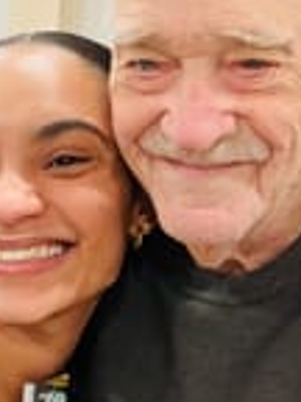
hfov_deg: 22.5
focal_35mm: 64
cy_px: 209
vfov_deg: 30.3
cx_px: 254
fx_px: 742
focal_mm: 2.71
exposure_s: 1/40
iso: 400
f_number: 2.2
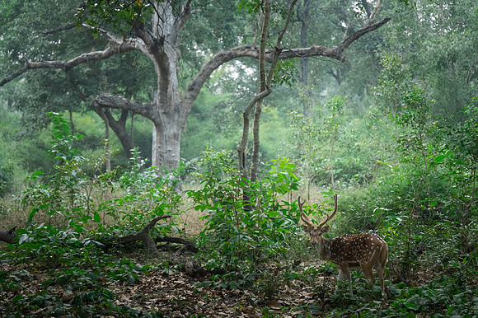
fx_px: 929
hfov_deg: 28.9
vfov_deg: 19.4
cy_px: 159
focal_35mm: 70
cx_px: 239
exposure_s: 1/500
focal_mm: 70
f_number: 2.8
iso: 4000
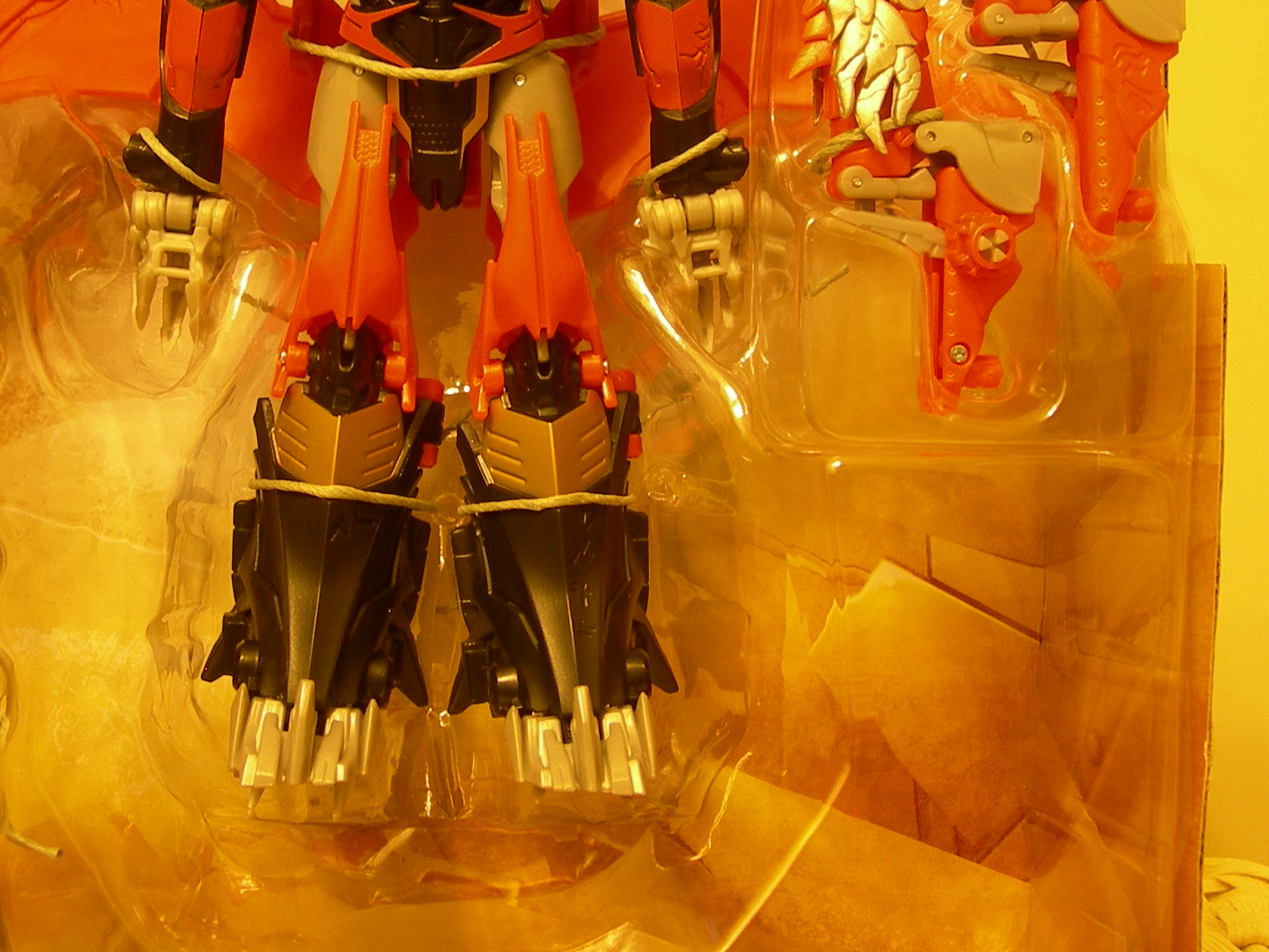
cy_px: 276
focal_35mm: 68
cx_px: 523
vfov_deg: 21.5
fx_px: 2493
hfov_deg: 28.5
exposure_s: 1/4.4
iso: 50
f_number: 2.8
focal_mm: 7.8
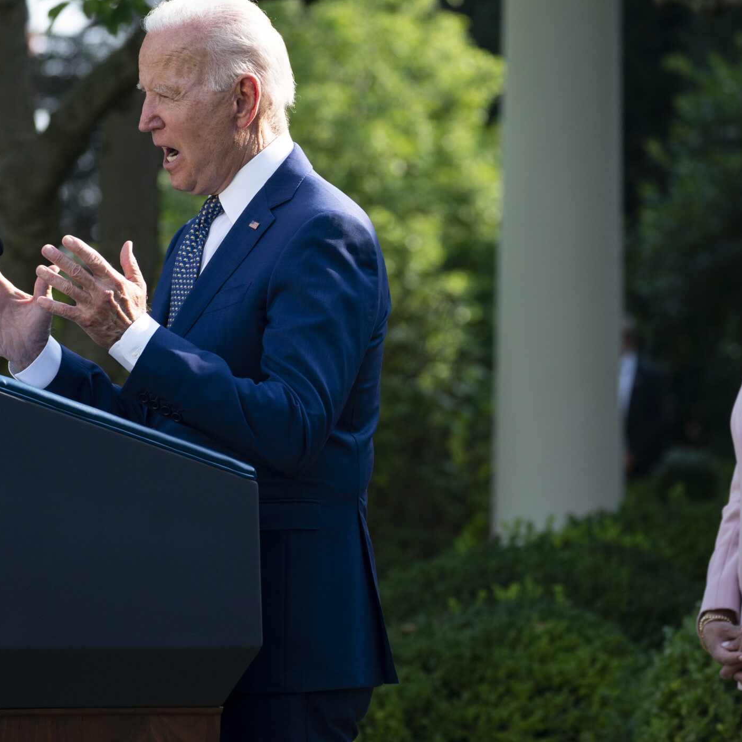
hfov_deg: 7.7
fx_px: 5481
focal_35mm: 226
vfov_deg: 7.7
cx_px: 351
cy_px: 382
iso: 640
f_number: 5
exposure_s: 1/1250
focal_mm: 146
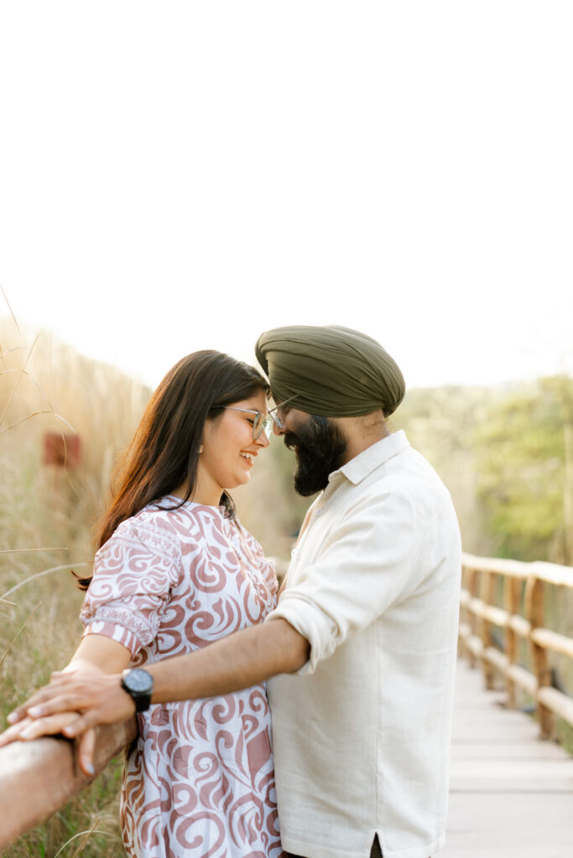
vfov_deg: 39.6
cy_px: 429
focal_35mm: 50
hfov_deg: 27.0
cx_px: 286
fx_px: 1193
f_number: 2
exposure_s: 1/320
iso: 125
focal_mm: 50
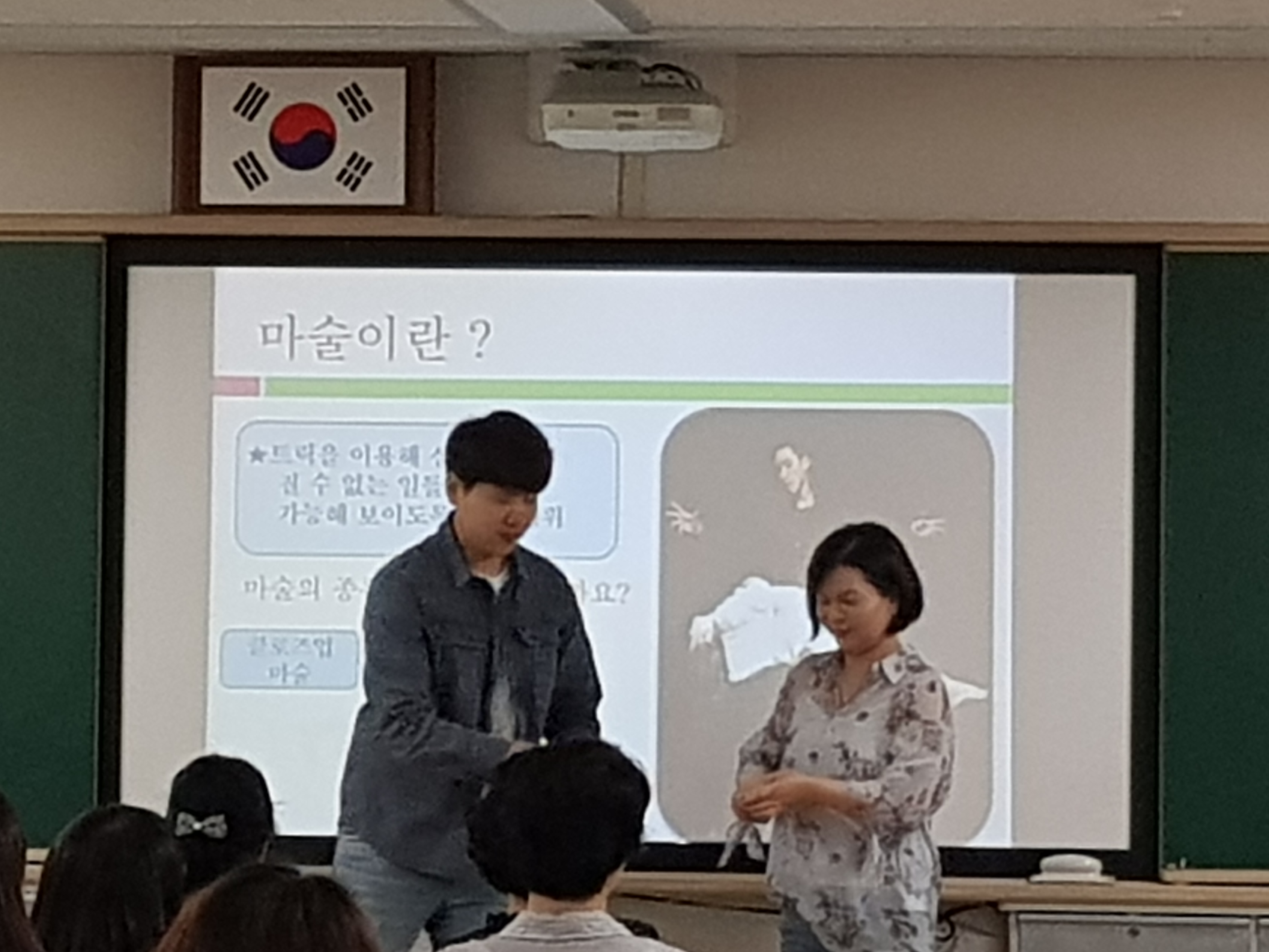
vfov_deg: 45.4
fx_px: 1136
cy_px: 532
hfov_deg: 58.3
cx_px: 589
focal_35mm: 31
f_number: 1.7
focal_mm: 4.2
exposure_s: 1/120
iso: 160
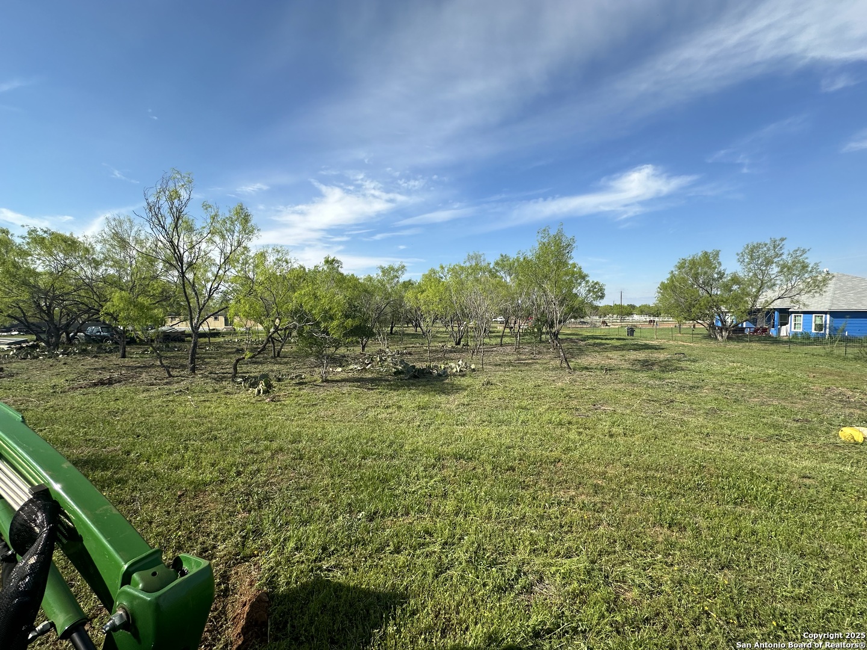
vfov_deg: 85.7
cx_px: 434
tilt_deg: -2.8
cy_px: 325
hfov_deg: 102.1
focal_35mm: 14
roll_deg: -0.1
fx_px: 351
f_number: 2.2
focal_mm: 2.22
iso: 50
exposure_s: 1/2132
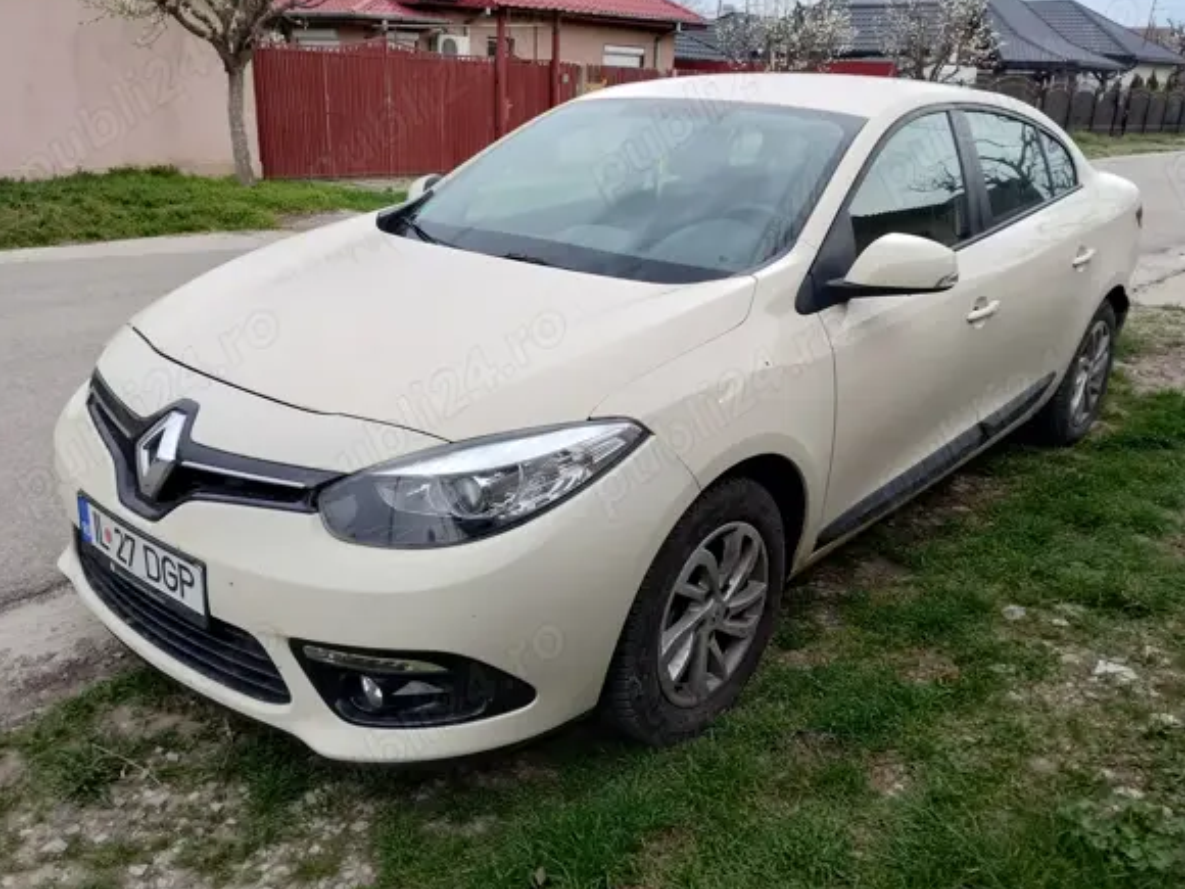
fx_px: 993
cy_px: 431
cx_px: 576
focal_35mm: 29
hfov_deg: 61.6
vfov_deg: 48.2
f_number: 1.8
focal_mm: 4.27
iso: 106
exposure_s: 1/100
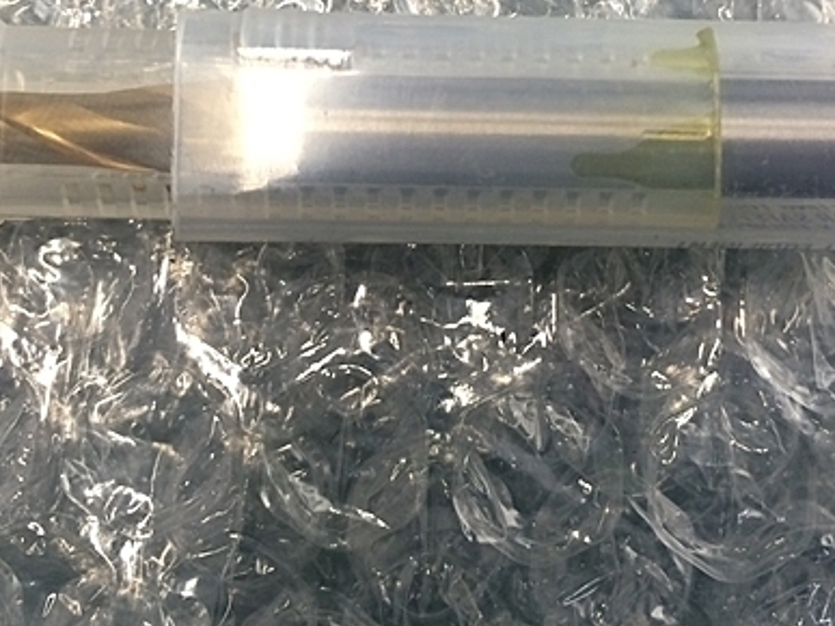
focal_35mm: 48
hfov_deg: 39.6
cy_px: 121
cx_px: 386
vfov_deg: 29.5
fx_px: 1157
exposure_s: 1/30
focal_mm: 4.15
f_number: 2.2
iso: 80
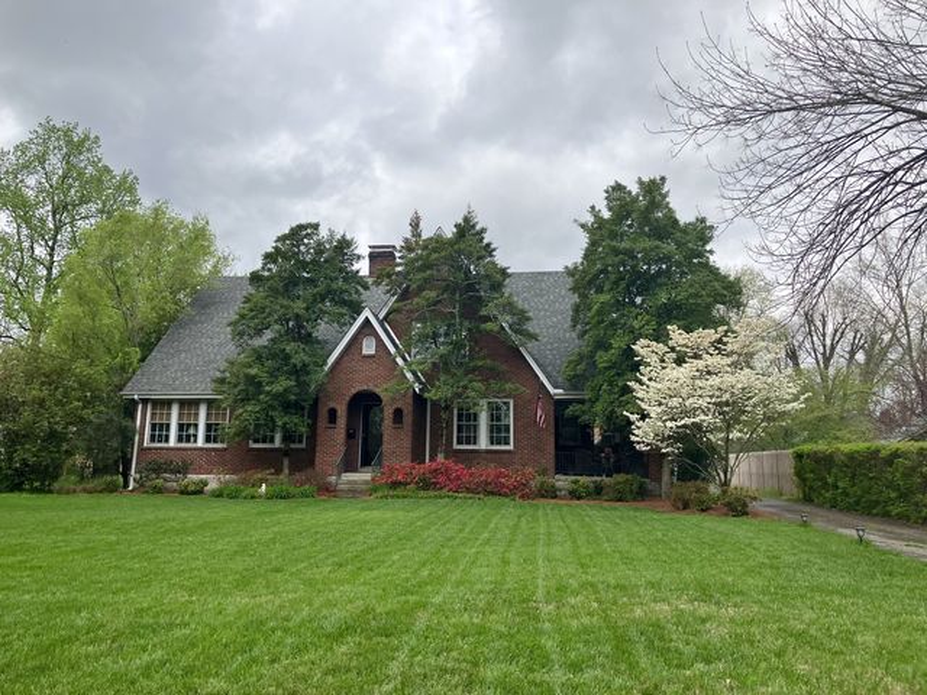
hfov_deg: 63.4
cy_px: 348
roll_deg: -1.2
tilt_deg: +11.4
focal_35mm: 28
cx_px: 464
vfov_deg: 49.7
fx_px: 750
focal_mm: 3.99
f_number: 1.8
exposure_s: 1/2114
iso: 32
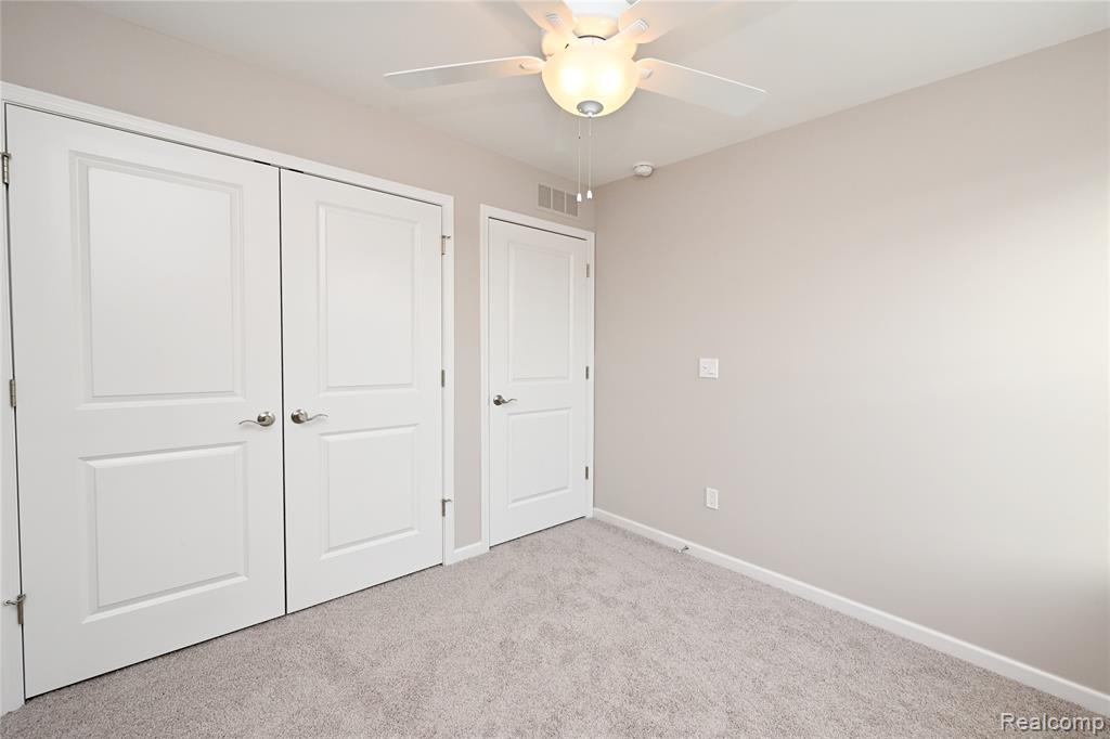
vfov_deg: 81.2
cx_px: 555
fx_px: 432
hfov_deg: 104.3
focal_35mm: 14
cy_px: 370
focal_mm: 14
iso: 800
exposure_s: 1/60
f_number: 11
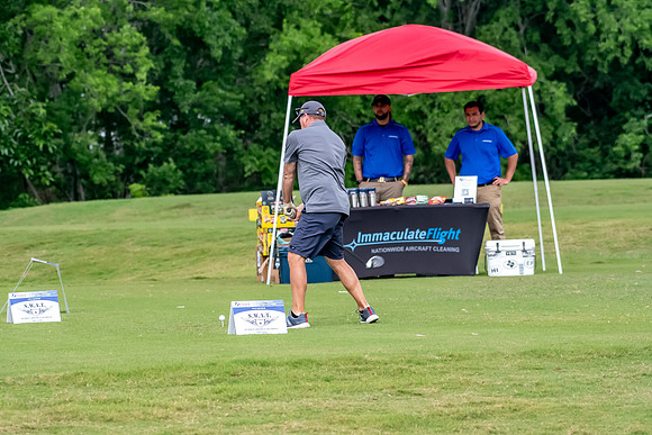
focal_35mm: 300
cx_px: 326
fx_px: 5434
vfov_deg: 4.6
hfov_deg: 6.9
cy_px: 218
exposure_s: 1/2000
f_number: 5.6
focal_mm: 200
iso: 2000
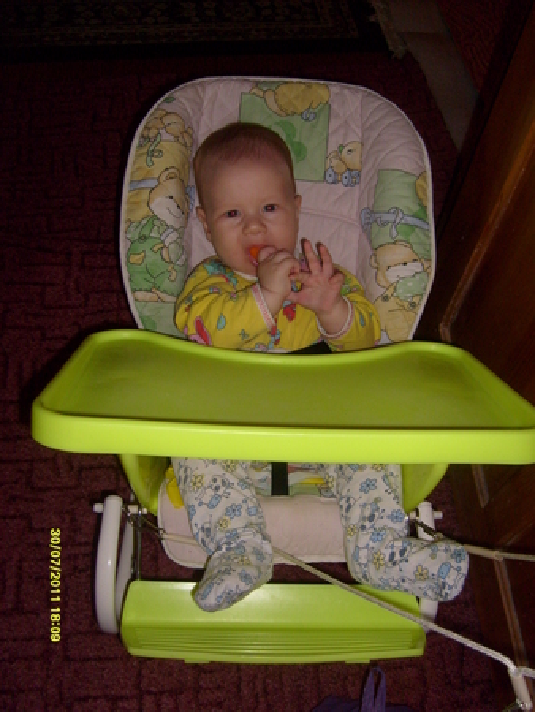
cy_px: 356
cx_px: 268
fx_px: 721
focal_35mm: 35
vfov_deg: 52.6
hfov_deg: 40.7
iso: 100
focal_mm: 5.8
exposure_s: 1/45
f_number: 2.8
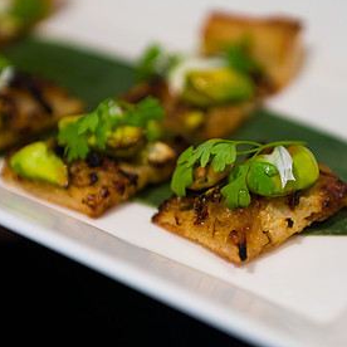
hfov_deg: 13.9
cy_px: 189
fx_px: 1418
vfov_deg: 14.0
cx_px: 251
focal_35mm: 125
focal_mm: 70
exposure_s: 1/200
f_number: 4
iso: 640
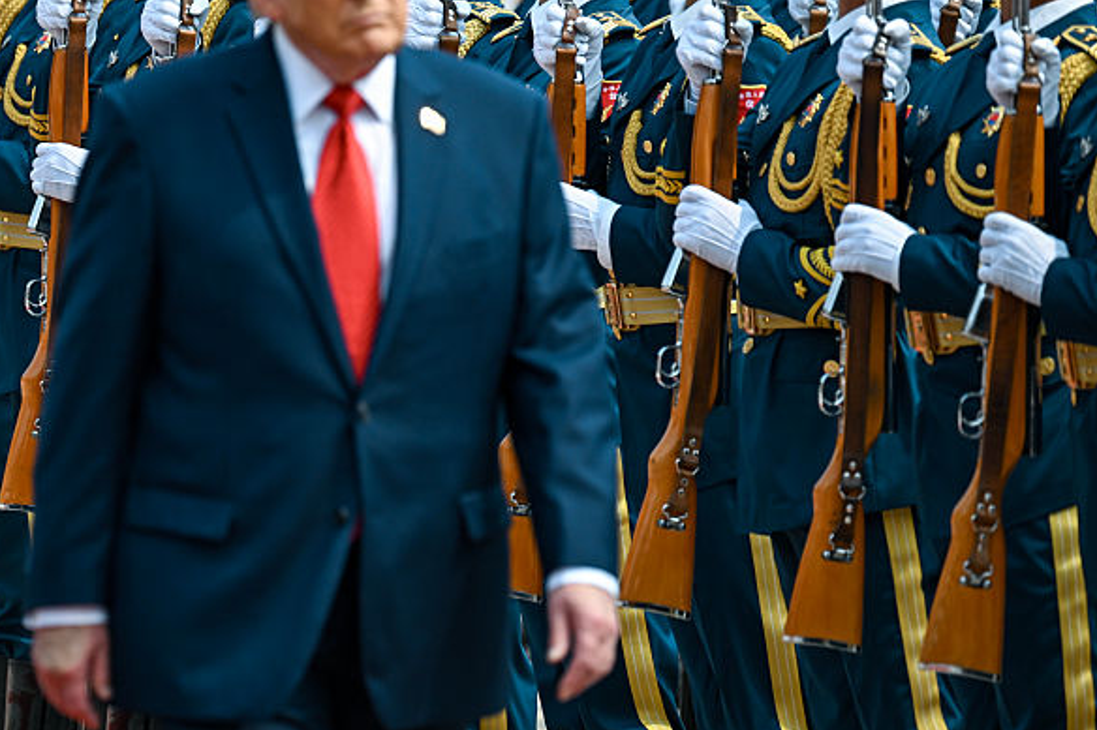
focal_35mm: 491
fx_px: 14957
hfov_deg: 4.2
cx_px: 216
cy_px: 219
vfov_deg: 2.8
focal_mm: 280
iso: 200
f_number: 5.3
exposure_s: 1/1250
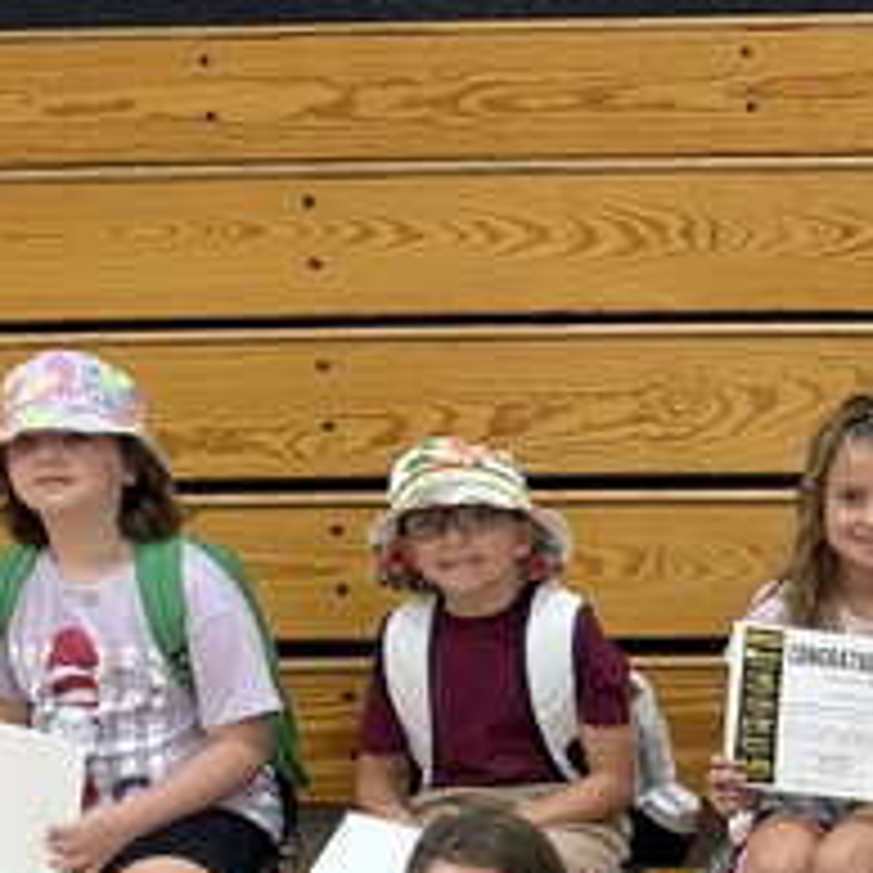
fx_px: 3196
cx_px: 1755
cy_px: 976
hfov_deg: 13.3
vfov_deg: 15.1
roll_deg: +0.8
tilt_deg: -13.0
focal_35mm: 112
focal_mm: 6.93
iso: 400
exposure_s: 1/120
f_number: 1.8
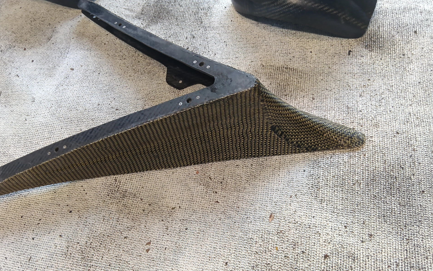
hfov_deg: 66.5
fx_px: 330
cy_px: 152
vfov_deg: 44.5
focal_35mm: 28
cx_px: 214
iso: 339
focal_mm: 3.96
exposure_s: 1/50
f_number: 1.8
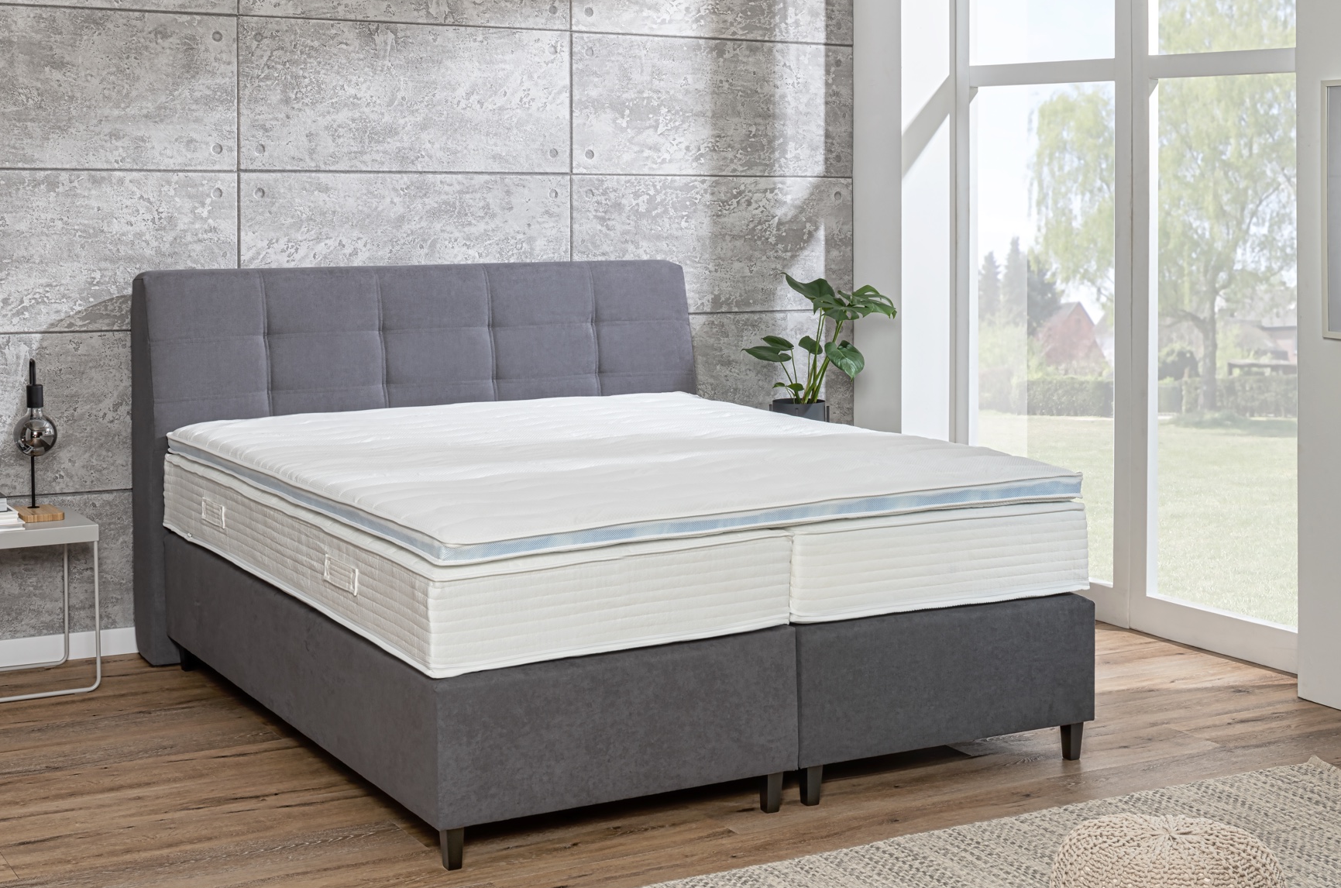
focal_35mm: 52
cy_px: 456
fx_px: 1933
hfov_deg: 38.2
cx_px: 613
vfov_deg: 25.9
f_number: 16
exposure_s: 1/3
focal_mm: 45
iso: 100
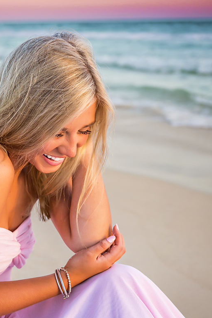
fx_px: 556
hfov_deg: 21.3
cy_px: 159
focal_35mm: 63
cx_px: 36
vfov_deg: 31.9
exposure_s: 1/800
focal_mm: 32.5
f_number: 2.8
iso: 250
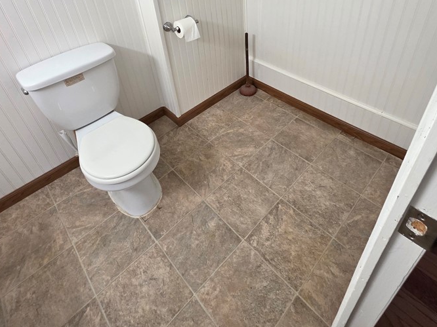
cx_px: 222
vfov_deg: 61.8
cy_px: 77
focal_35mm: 20
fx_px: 252
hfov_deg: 81.8
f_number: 1.9
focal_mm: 2.2
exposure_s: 1/120
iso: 250
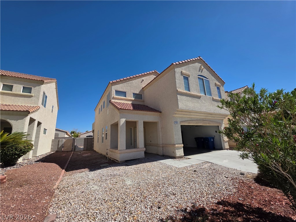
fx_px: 111
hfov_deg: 106.2
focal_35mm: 13
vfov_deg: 89.9
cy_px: 111
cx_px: 148
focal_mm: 2.2
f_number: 1.9
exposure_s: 1/3067
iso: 40
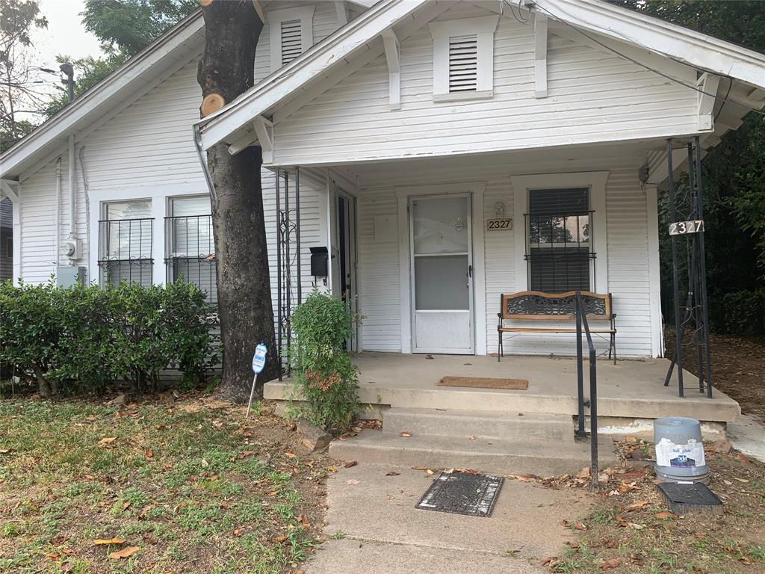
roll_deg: +1.3
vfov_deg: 53.1
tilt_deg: +0.2
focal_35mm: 26
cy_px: 287
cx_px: 382
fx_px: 575
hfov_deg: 67.3
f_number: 1.8
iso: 25
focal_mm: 4.25
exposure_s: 1/272
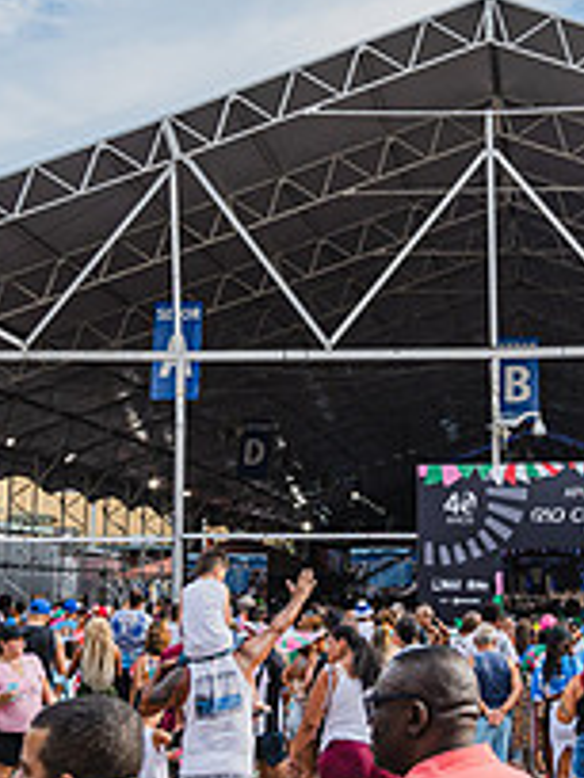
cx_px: 458
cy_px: 256
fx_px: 1507
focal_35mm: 67
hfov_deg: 21.7
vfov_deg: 28.8
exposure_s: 1/2500
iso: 640
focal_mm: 24
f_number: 4
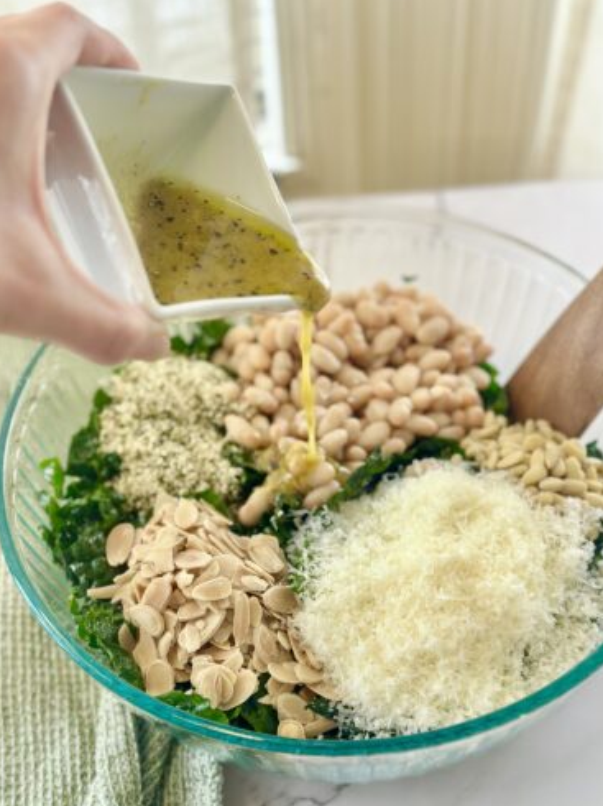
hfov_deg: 29.7
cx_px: 300
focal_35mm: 49
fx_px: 1139
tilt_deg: -49.7
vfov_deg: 38.9
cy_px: 406
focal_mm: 6.86
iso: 80
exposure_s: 1/149
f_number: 1.78
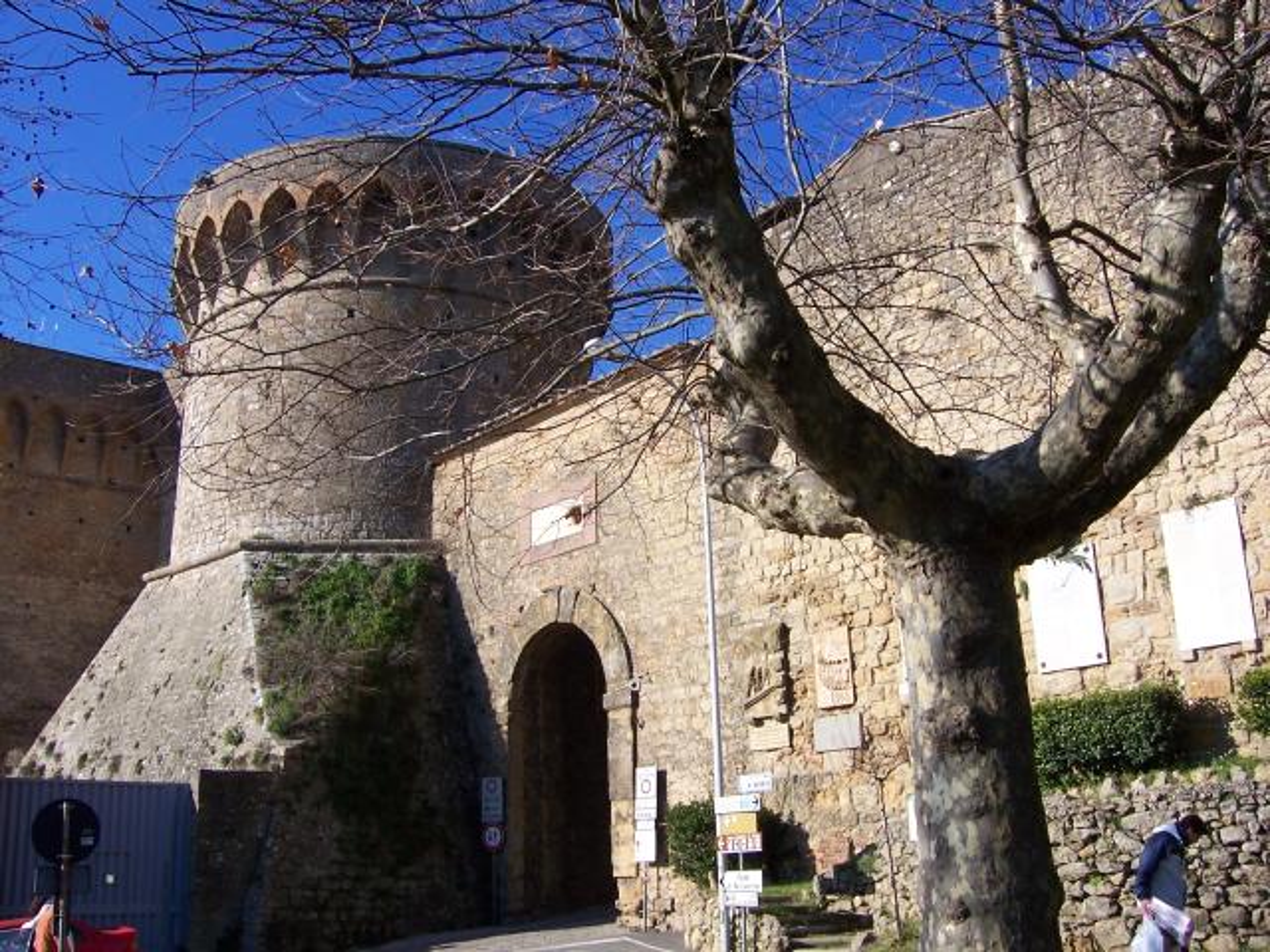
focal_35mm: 36
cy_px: 476
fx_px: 1321
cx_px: 635
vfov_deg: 39.7
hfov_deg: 51.4
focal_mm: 6
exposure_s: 1/350
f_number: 4.8
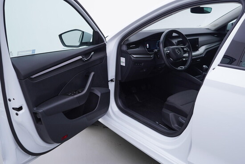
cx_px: 122
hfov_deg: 53.1
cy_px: 82
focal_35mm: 36
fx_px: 245
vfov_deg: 36.9
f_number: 3.5
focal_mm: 24
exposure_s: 1/60
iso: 125
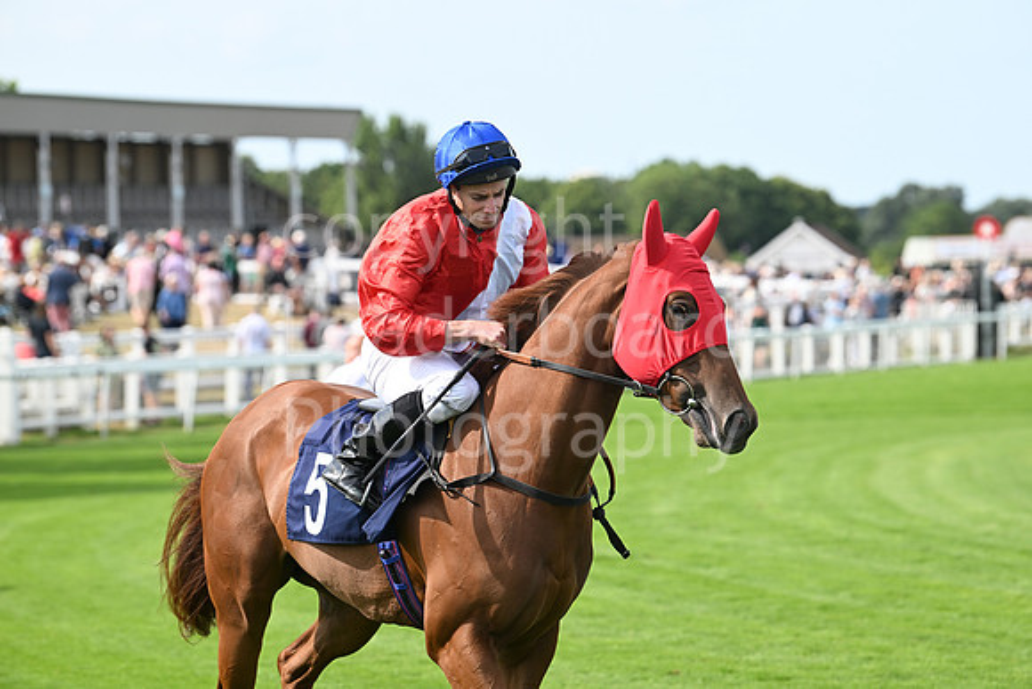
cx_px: 516
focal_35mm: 185
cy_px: 344
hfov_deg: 11.1
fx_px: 5304
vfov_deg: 7.4
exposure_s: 1/1000
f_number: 5.6
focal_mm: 185
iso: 400
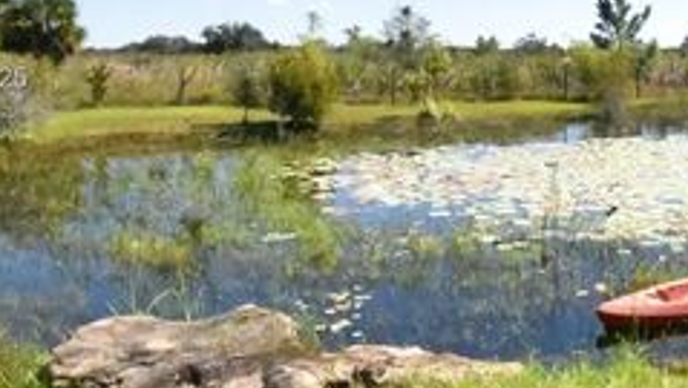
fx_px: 767
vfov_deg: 27.9
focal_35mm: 42
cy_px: 80
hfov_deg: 44.8
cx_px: 590
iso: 16000
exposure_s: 1/4000
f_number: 14
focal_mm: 10
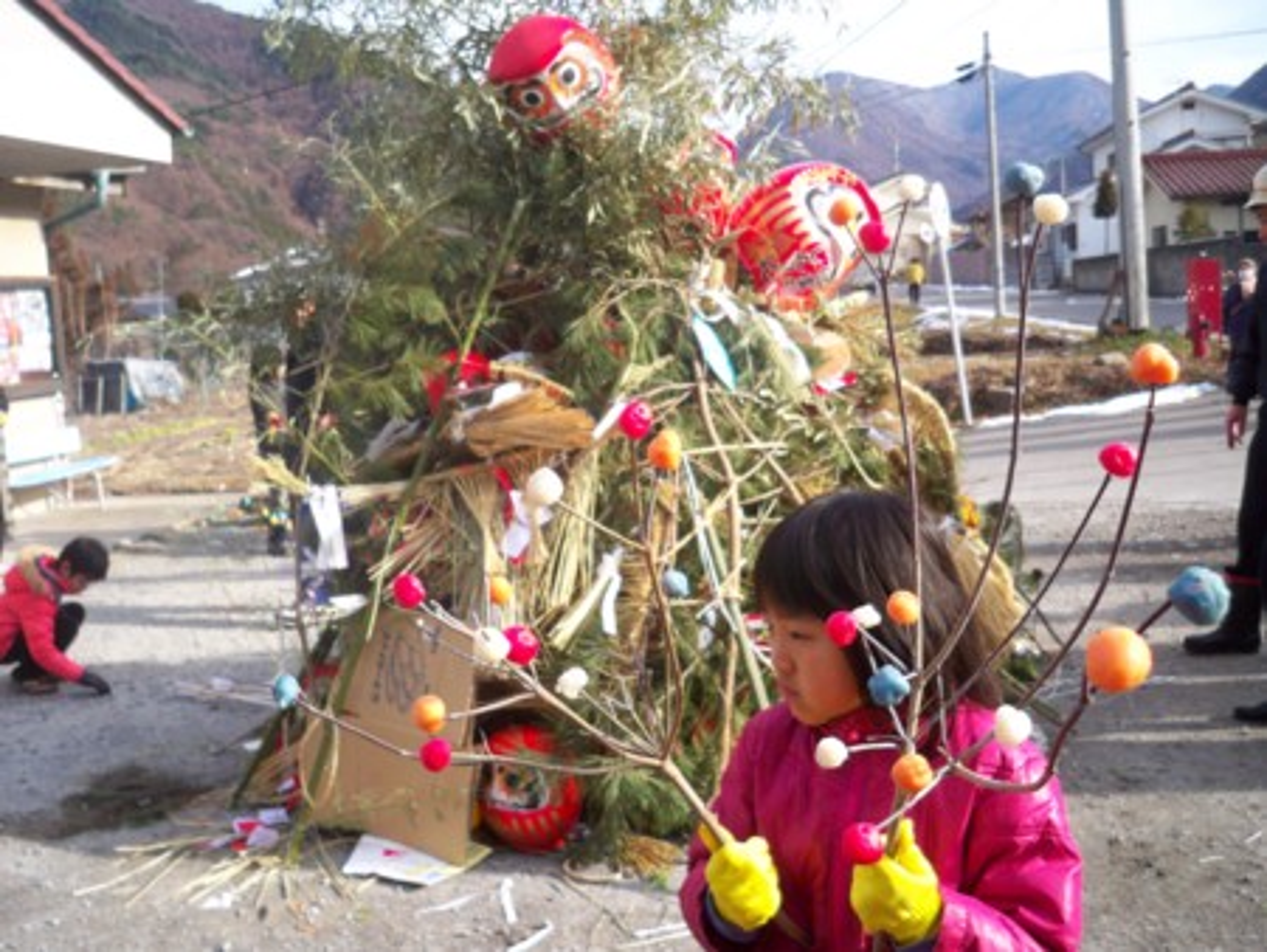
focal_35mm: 35
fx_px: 1282
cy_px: 476
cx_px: 634
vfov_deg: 40.7
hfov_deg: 52.6
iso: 64
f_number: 3.1
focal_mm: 6.3
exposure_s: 1/250
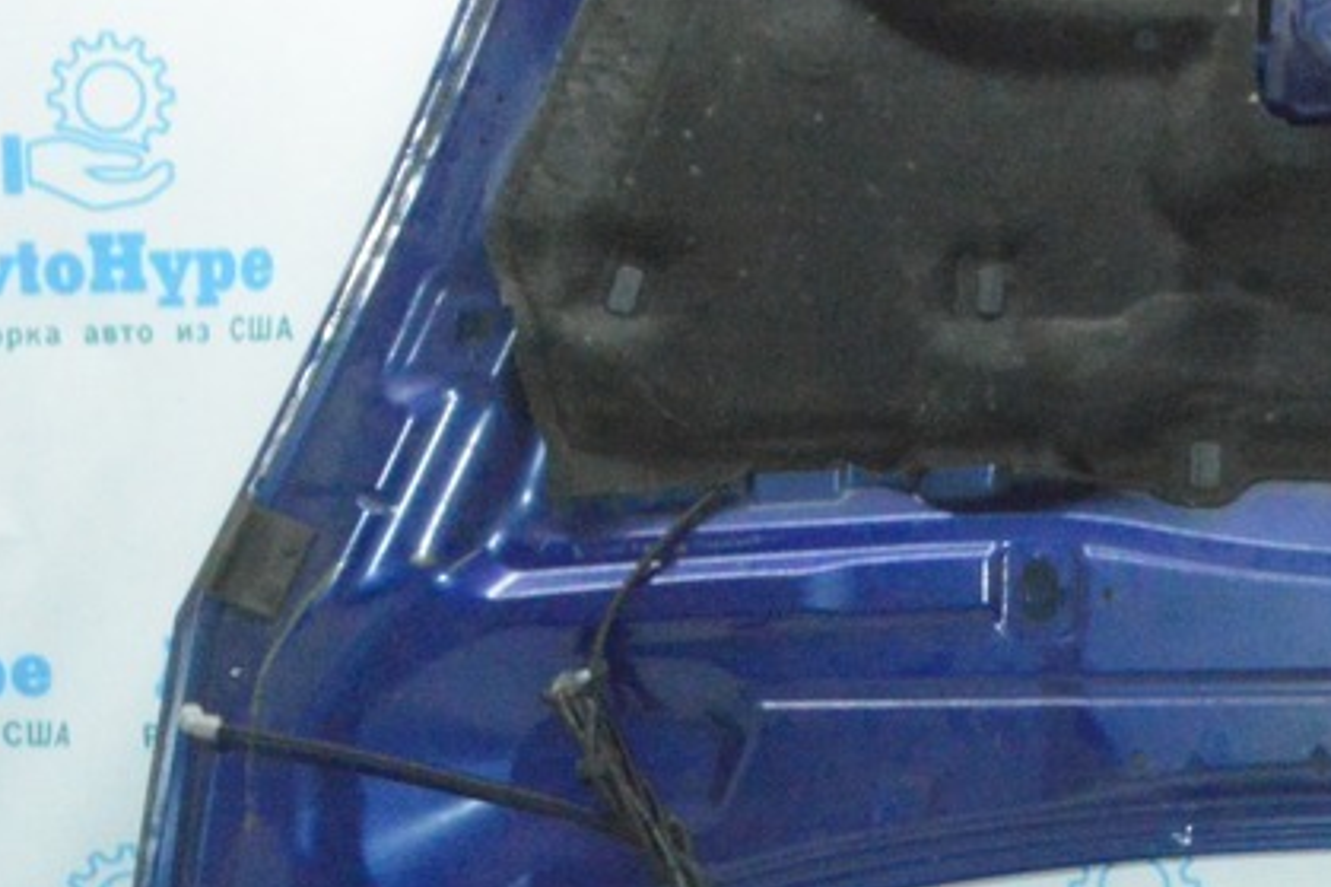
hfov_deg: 27.6
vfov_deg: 20.5
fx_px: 2439
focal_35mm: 66
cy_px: 259
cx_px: 1499
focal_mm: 18
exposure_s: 1/40
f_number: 22
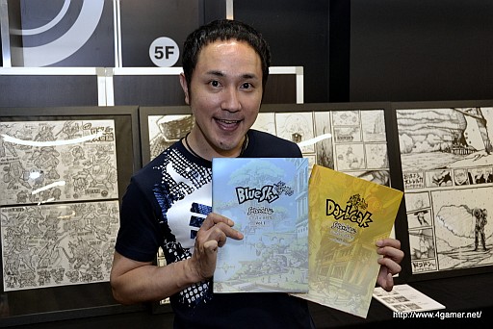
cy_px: 164
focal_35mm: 42
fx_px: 575
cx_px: 246
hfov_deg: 46.4
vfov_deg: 31.9
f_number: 4.5
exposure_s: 1/80
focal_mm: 28
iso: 400
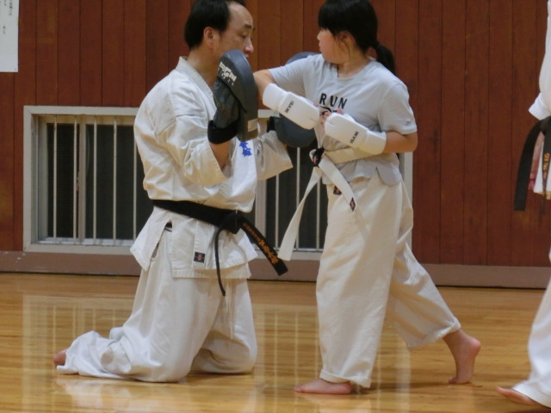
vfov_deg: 8.5
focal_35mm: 174
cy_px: 206
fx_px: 2770
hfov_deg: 11.4
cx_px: 276
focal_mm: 31.1
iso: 800
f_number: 5.8
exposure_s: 1/80
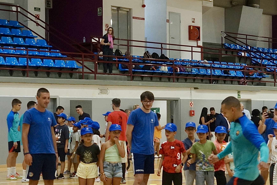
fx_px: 546
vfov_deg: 19.2
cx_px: 219
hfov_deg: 27.9
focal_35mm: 71
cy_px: 109
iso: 800
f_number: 4
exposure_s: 1/160
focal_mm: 26
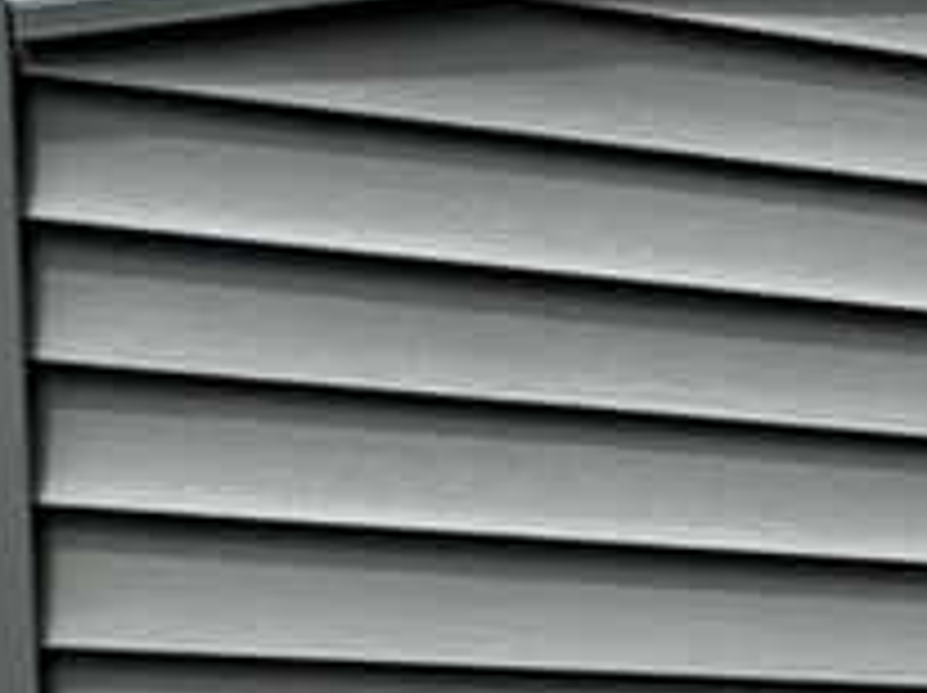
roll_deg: -1.0
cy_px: 1040
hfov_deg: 12.4
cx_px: 2560
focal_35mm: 98
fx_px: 2621
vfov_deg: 14.1
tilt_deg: -1.6
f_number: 2.2
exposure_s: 1/956
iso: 50
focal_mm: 2.22
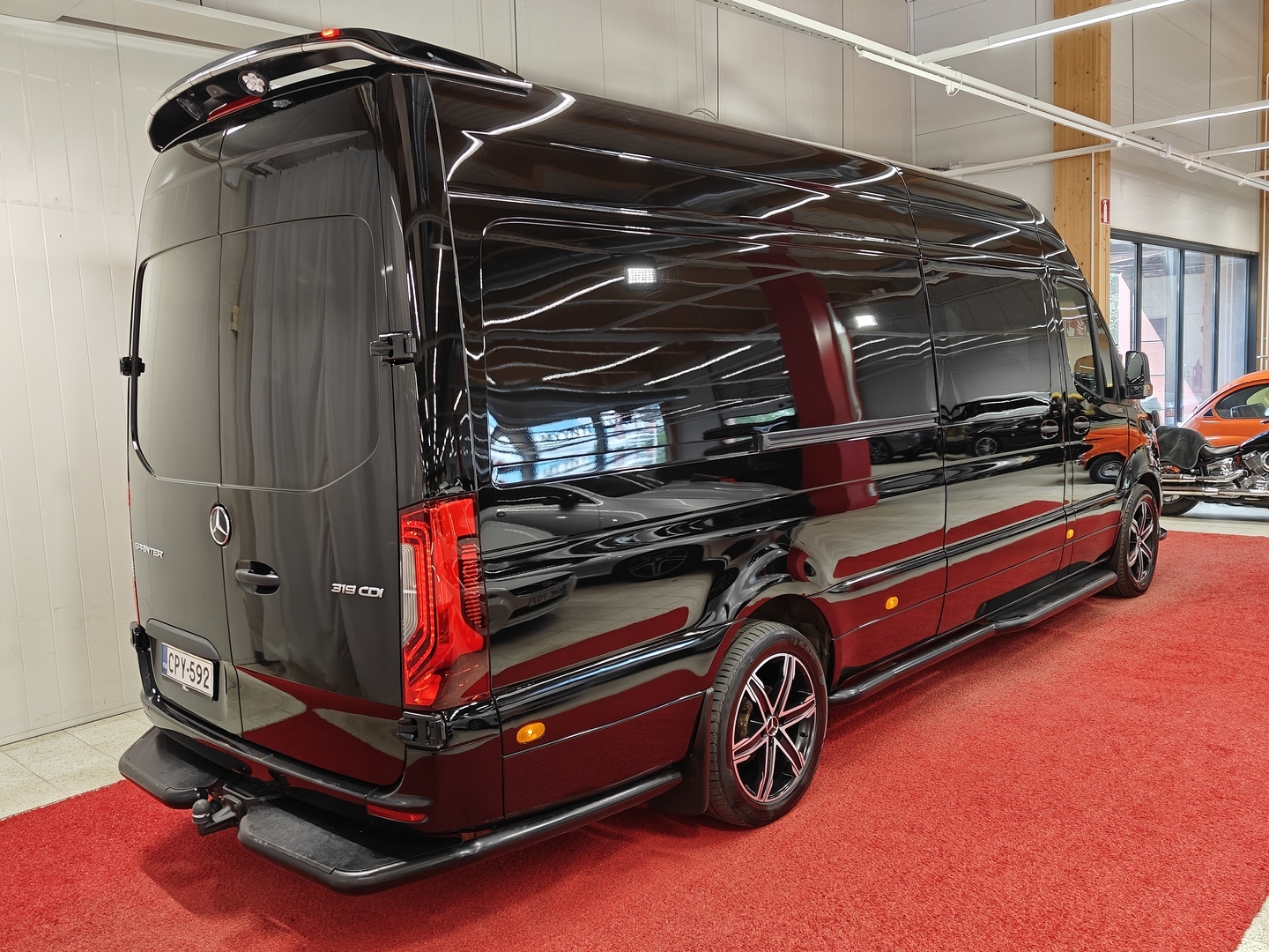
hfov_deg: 61.7
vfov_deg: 48.2
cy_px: 476
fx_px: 1063
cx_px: 634
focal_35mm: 29
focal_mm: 5.59
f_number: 1.8
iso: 80
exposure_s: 1/50
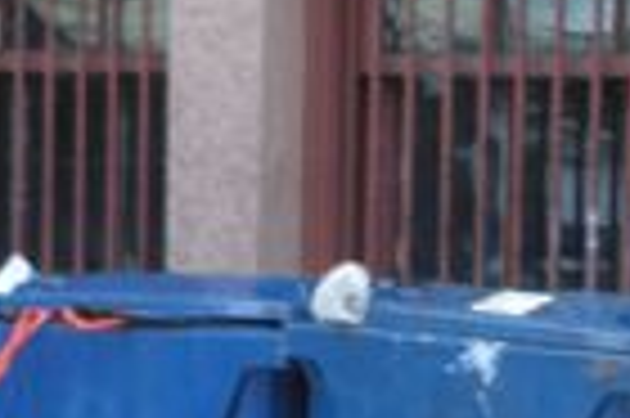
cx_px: -68
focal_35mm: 217
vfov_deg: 6.3
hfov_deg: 9.4
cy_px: 458
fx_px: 3793
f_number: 4.1
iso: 200
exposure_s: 1/17.1
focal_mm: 12.2
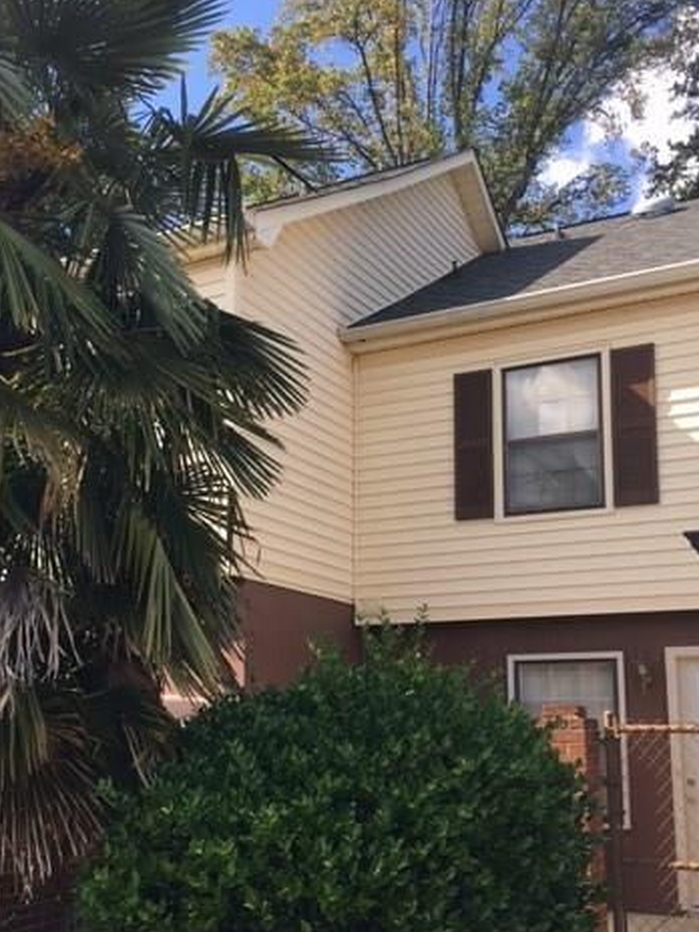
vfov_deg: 46.5
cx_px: 285
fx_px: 1077
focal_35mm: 40
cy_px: 566
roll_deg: -0.7
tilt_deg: +8.8
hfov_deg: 35.9
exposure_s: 1/641
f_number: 2.2
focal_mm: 4.15
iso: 25
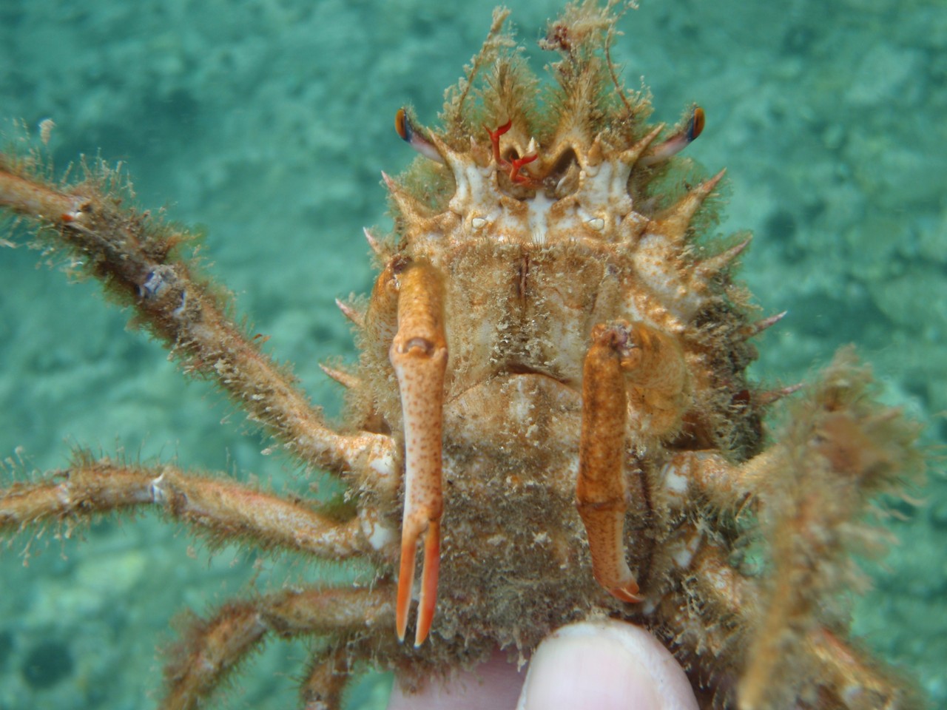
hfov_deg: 51.4
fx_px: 985
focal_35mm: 36
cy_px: 355
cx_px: 474
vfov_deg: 39.7
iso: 64
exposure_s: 1/100
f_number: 4.1
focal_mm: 6.53
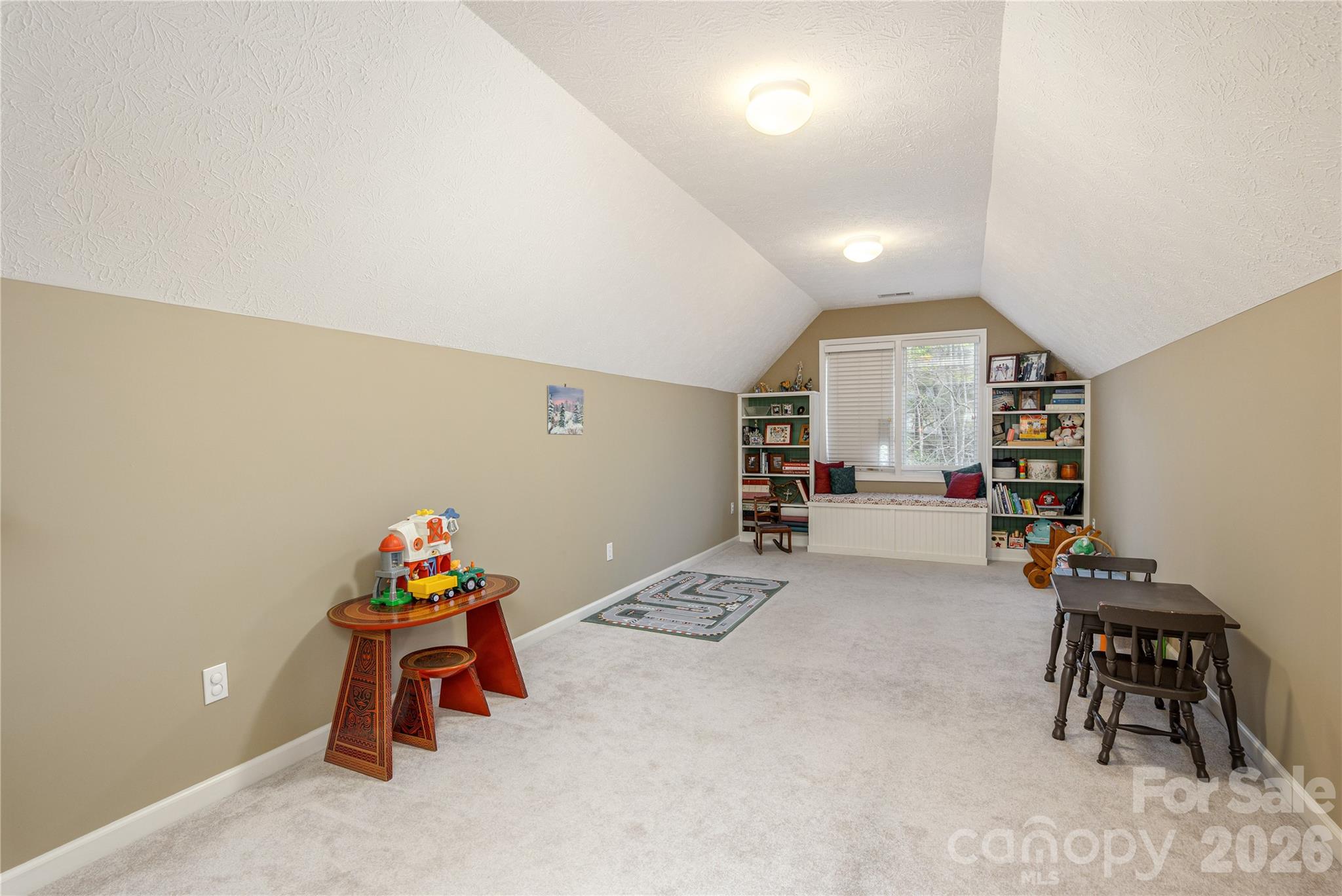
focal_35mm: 16
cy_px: 448
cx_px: 671
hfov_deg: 96.7
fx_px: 597
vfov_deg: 73.8
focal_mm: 16
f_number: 7.1
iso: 320
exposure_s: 1/60
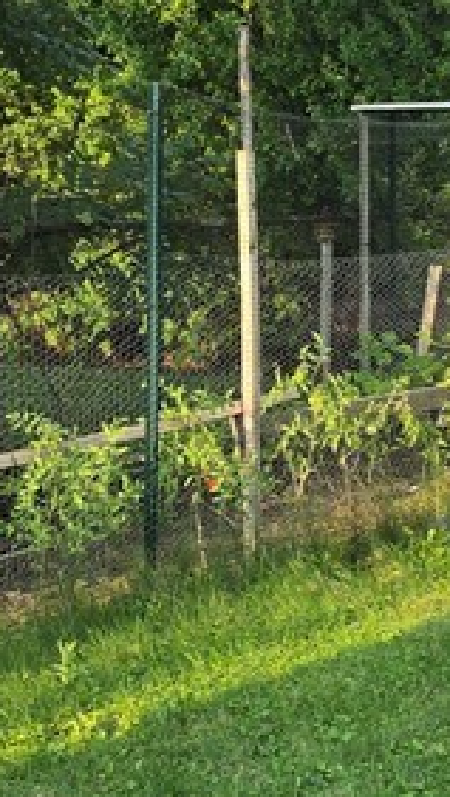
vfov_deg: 23.3
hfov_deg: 13.2
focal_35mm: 91
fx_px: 1927
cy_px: 514
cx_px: 385
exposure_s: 1/2423
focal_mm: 6.5
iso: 64
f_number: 1.4
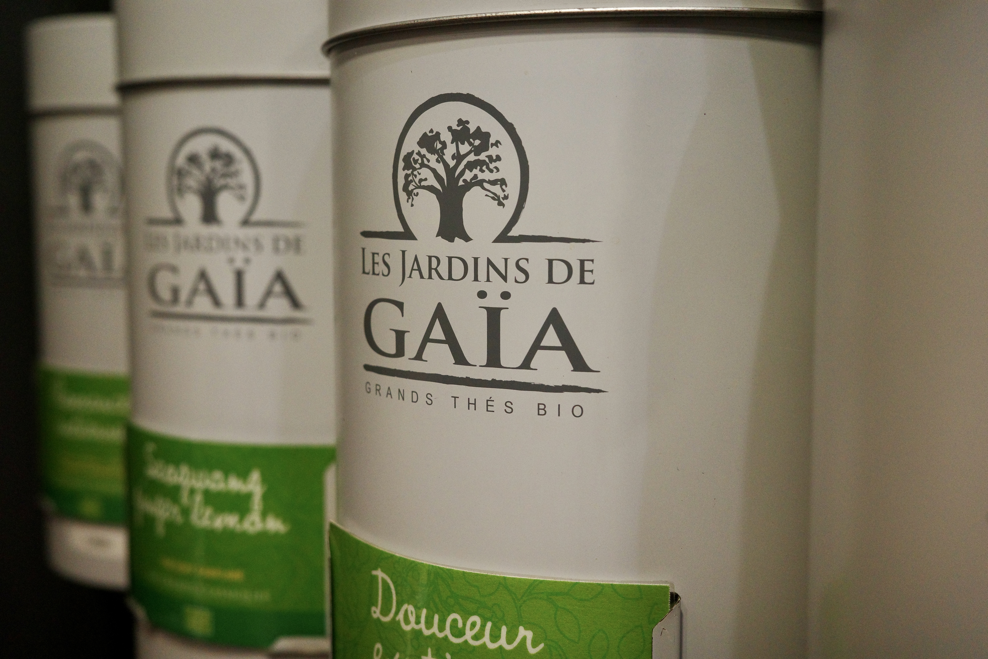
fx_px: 1098
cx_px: 494
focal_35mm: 40
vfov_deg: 33.4
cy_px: 330
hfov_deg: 48.5
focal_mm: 26
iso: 2000
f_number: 4
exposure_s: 1/200
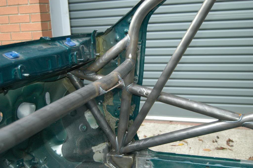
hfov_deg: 42.4
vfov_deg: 28.9
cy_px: 84
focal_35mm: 46
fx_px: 326
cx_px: 126
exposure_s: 1/60
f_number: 5
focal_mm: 31
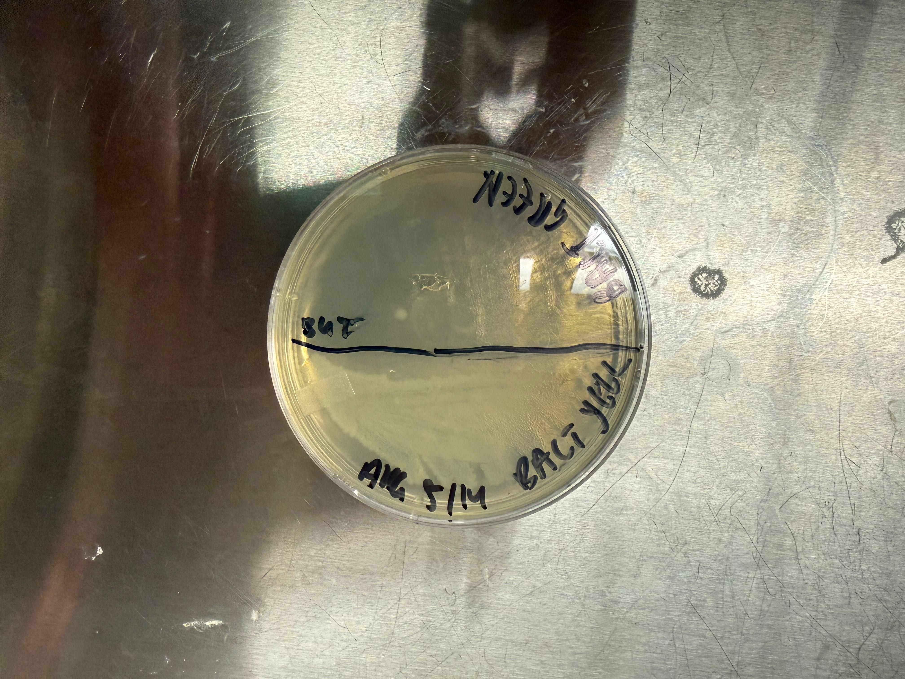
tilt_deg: -88.7
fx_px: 627
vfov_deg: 56.8
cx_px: 452
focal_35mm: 24
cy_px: 340
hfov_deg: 71.6
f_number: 2.2
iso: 250
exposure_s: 1/103
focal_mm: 2.22
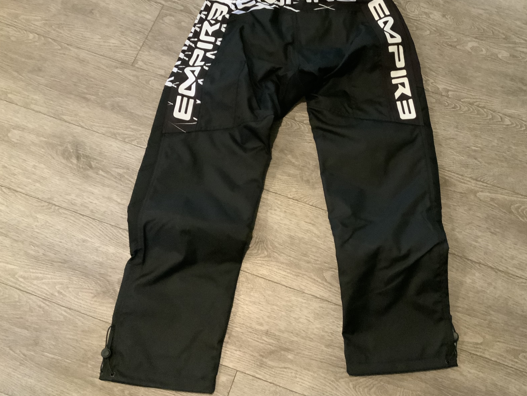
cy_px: 166
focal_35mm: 37
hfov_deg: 49.8
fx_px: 563
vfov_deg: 38.6
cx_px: 318
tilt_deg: -70.4
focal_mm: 3
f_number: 1.8
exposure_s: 1/30
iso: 500
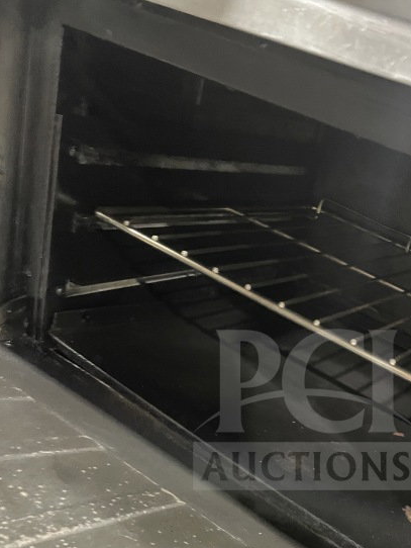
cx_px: 306
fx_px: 617
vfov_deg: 46.2
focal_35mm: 39
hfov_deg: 36.0
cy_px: 410
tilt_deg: -25.5
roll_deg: -15.6
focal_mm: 4.2
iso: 1000
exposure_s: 1/27
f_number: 1.6
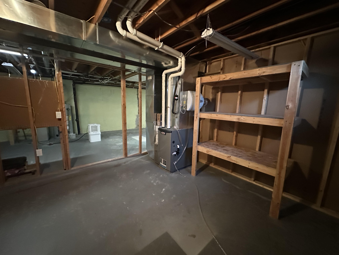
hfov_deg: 102.1
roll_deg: -1.3
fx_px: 137
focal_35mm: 14
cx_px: 170
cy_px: 128
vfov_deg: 85.7
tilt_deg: -8.4
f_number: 2.2
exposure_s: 1/30
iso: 1600
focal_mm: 2.22
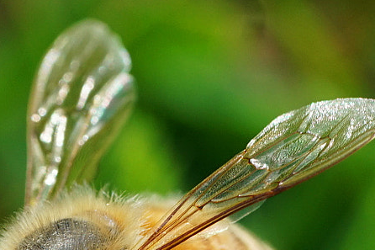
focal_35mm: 323
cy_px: 409
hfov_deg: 6.4
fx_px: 3363
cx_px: 52
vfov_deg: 4.2
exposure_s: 1/320
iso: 400
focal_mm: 90
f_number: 7.1
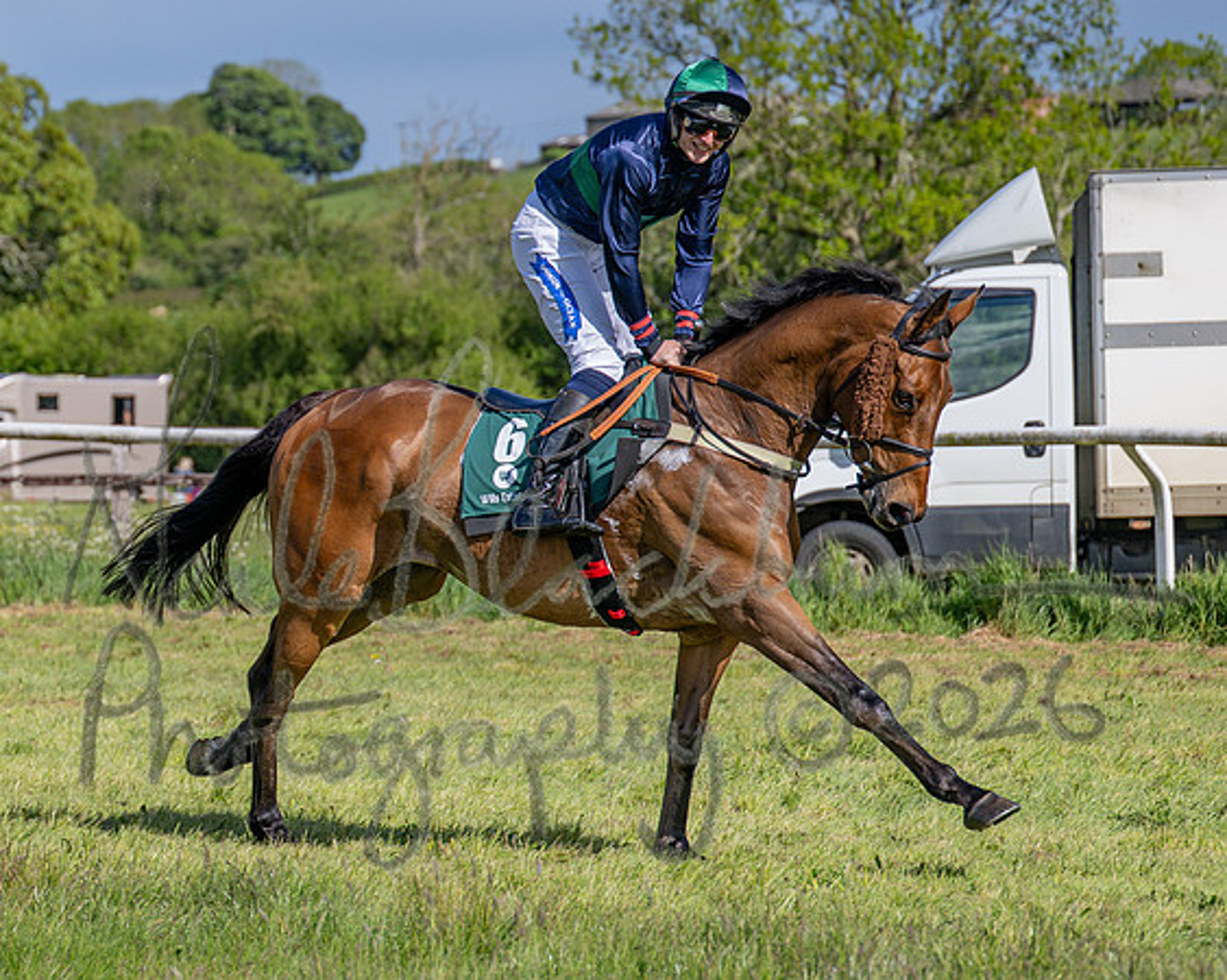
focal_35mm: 167
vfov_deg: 9.2
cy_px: 490
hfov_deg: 11.5
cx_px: 186
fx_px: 6067
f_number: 2.8
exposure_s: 1/2000
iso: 80
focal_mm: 70
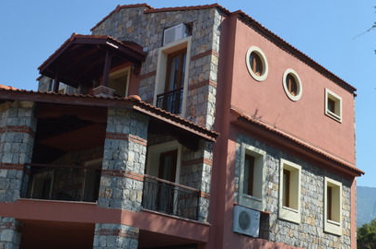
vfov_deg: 25.3
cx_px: 253
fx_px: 552
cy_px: 154
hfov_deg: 37.2
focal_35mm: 53
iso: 110
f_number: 8
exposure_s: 1/250
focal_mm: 18
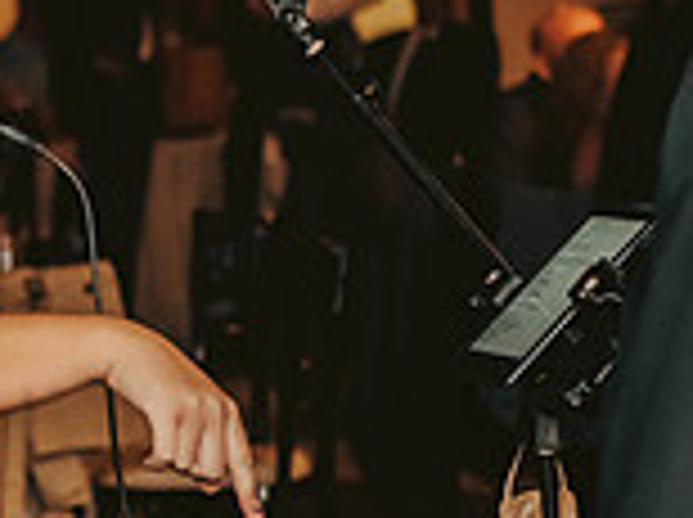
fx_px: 5077
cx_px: -230
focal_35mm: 254
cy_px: 291
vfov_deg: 5.8
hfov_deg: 7.7
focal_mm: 70
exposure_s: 1/200
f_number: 3.2
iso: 2000
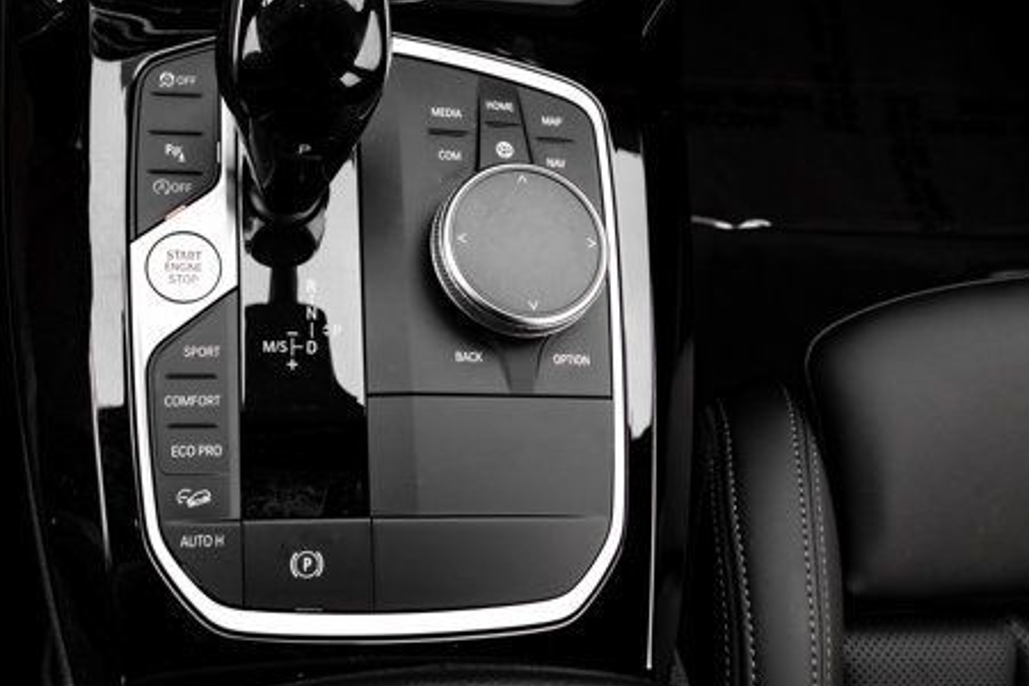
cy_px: 282
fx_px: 1058
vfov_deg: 35.8
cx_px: 366
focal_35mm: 37
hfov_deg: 51.2
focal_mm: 26
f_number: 10
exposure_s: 1/200
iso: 640
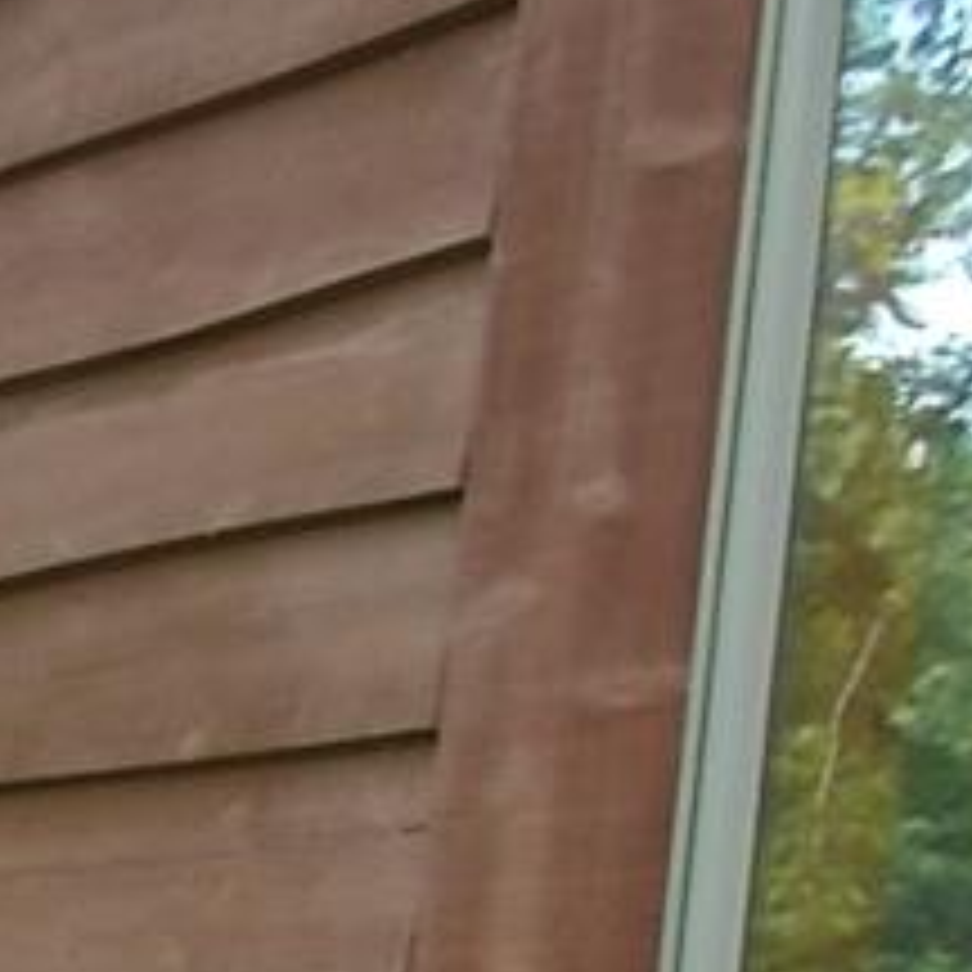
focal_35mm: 109
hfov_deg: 13.3
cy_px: 1440
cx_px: -1102
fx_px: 3463
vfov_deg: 14.9
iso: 80
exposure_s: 1/30
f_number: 3.2
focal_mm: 4.6
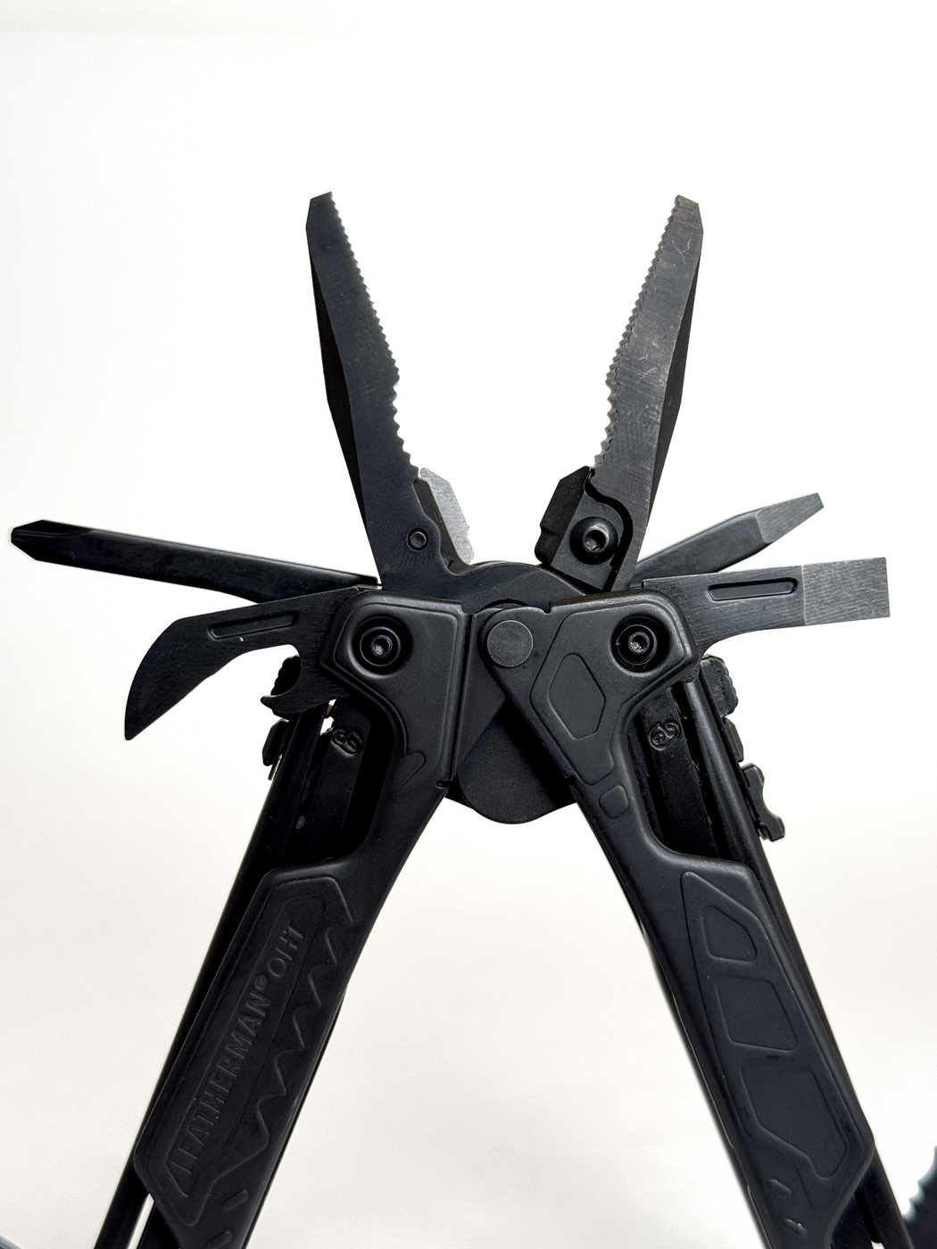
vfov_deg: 39.7
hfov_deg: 30.3
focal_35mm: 48
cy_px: 624
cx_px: 468
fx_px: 1732
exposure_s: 1/338
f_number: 1.78
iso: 64
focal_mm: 6.76
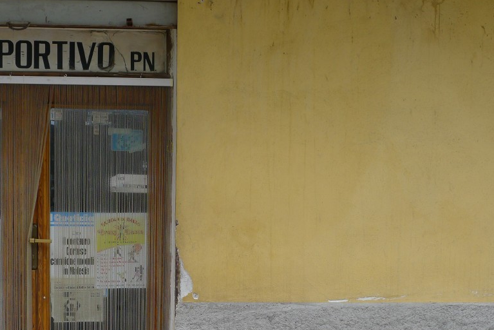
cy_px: 225
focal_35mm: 50
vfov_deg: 26.8
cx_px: 179
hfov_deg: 39.3
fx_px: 686
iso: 80
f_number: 2.8
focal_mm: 6.8
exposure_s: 1/200
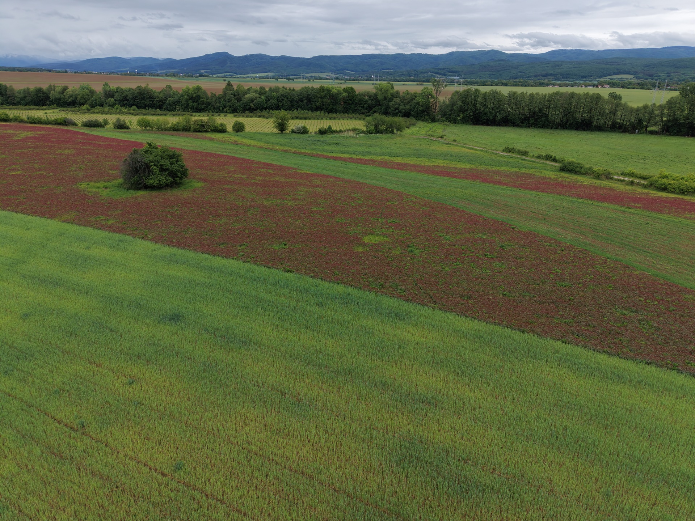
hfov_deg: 71.6
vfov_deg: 56.8
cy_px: 260
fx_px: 482
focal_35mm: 24
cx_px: 348
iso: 200
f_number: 1.8
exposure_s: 1/2500
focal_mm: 8.67
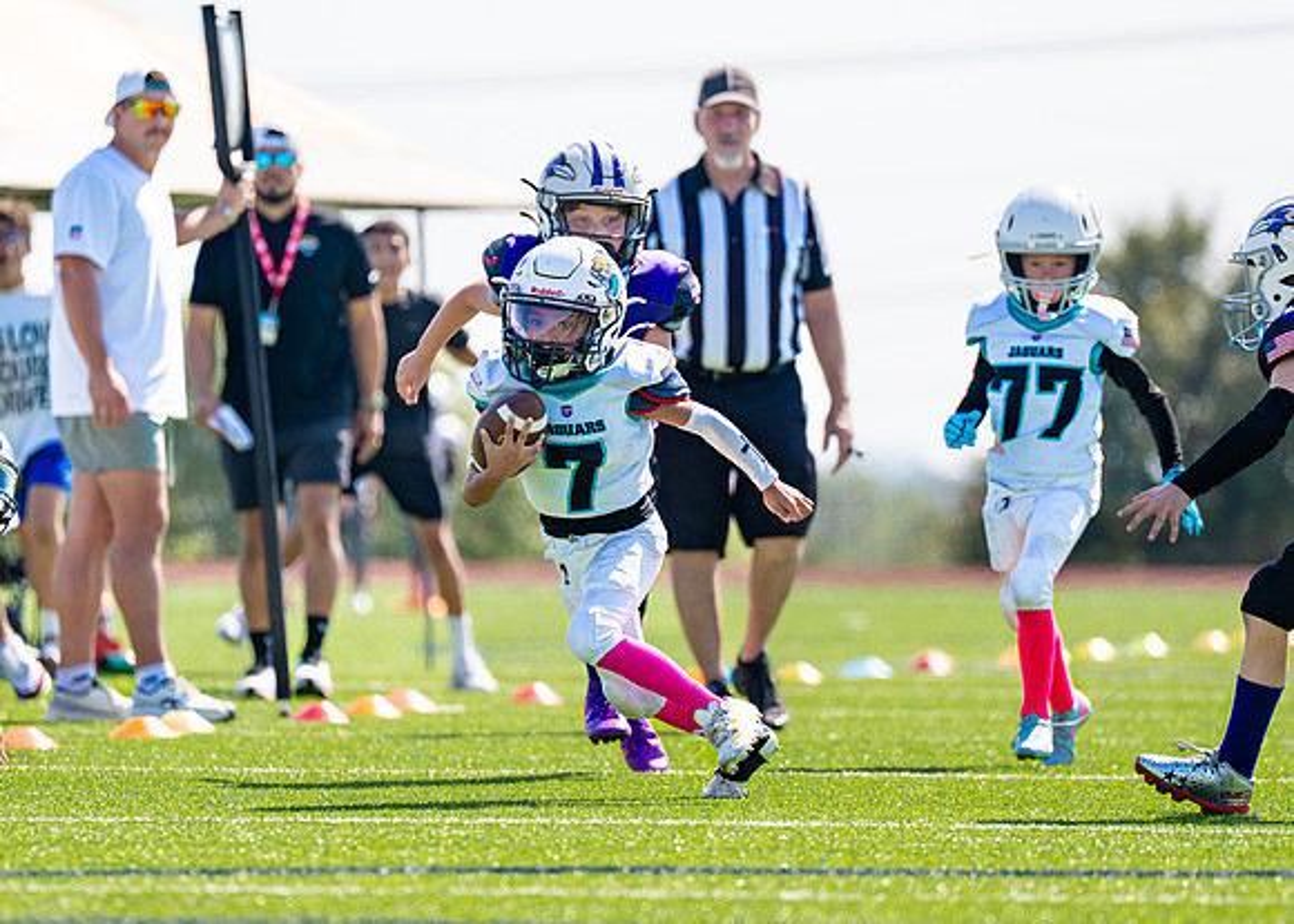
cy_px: 467
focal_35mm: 371
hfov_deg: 5.4
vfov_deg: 3.9
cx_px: 683
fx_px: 13643
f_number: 2.8
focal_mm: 200
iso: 100
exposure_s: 1/1600
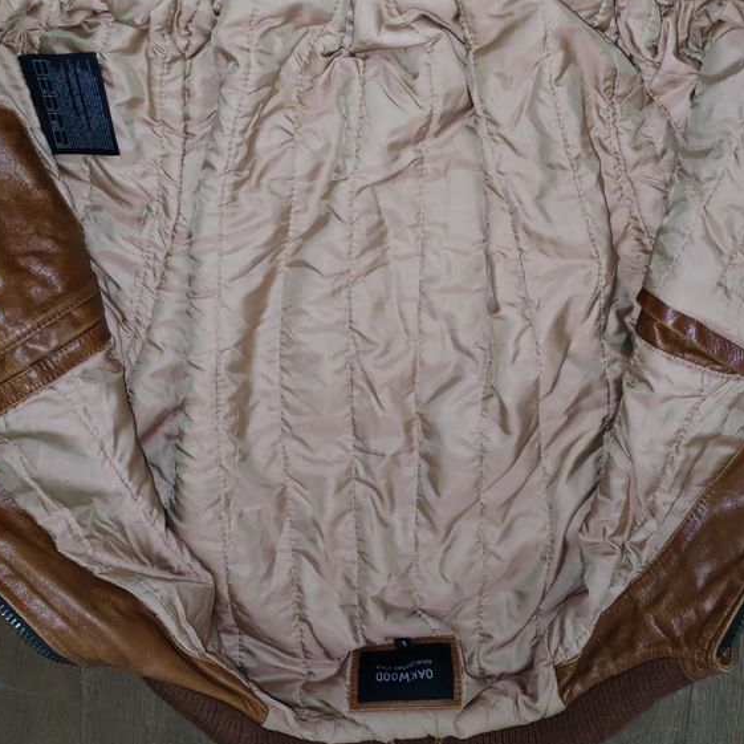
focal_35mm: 41
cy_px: 296
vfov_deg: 40.7
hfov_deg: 40.9
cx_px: 414
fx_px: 997
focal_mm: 4.75
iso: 1156
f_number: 1.8
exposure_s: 1/25
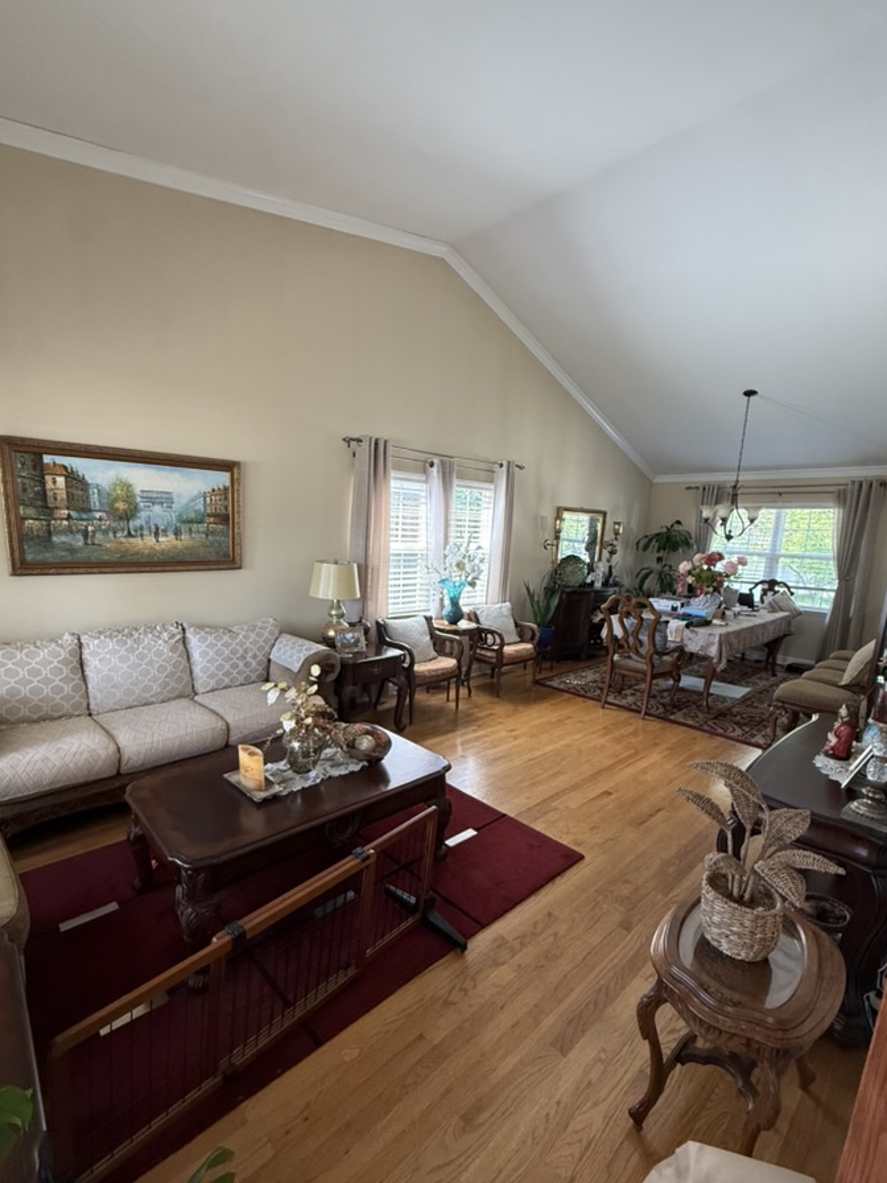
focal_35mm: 16
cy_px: 632
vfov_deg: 94.4
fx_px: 547
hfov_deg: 78.0
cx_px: 414
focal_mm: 2.22
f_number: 2.2
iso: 320
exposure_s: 1/99
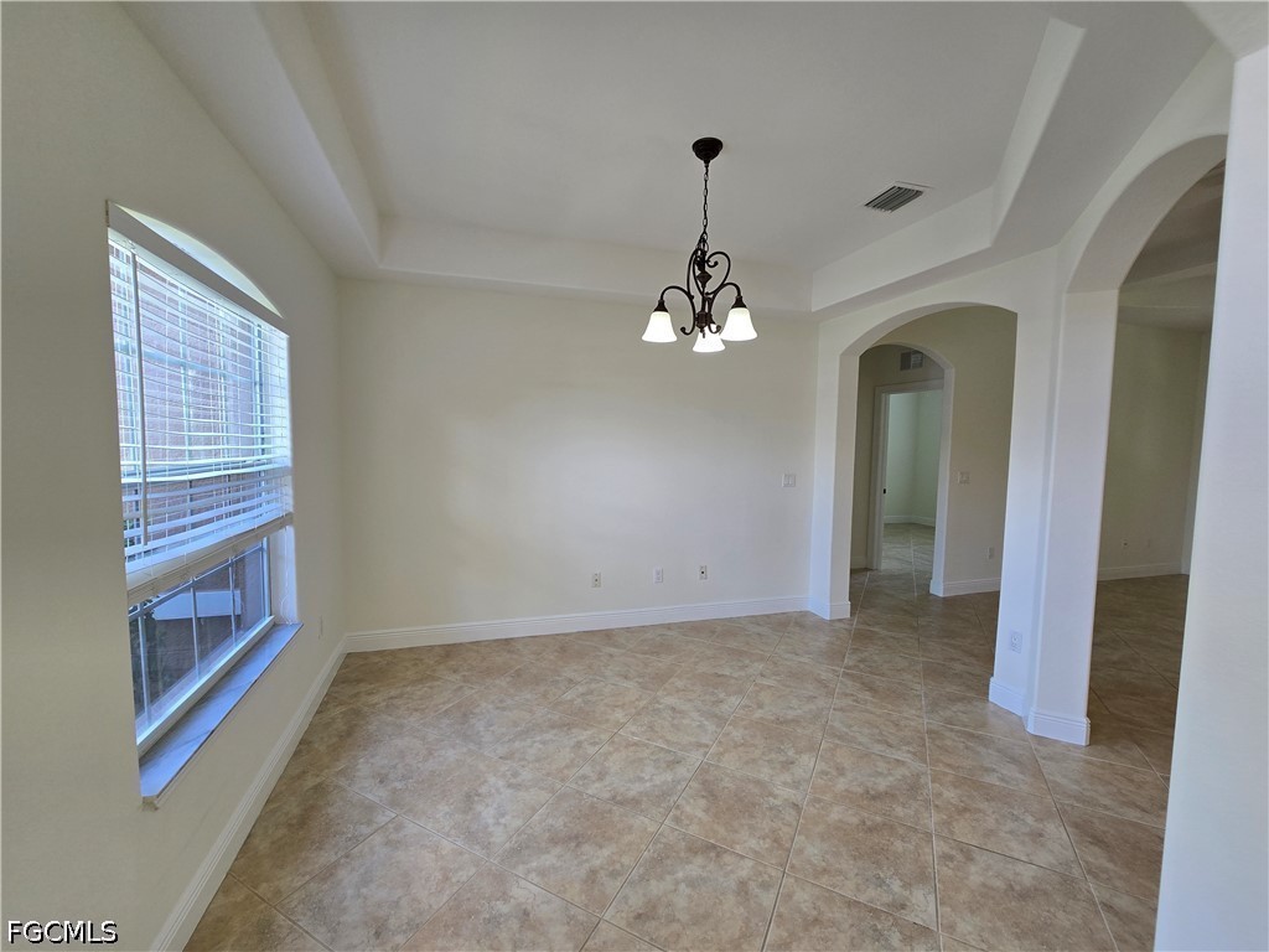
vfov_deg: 89.9
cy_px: 476
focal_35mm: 13
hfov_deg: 106.2
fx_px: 477
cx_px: 634
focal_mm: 2.2
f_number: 2.2
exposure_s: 1/60
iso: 64
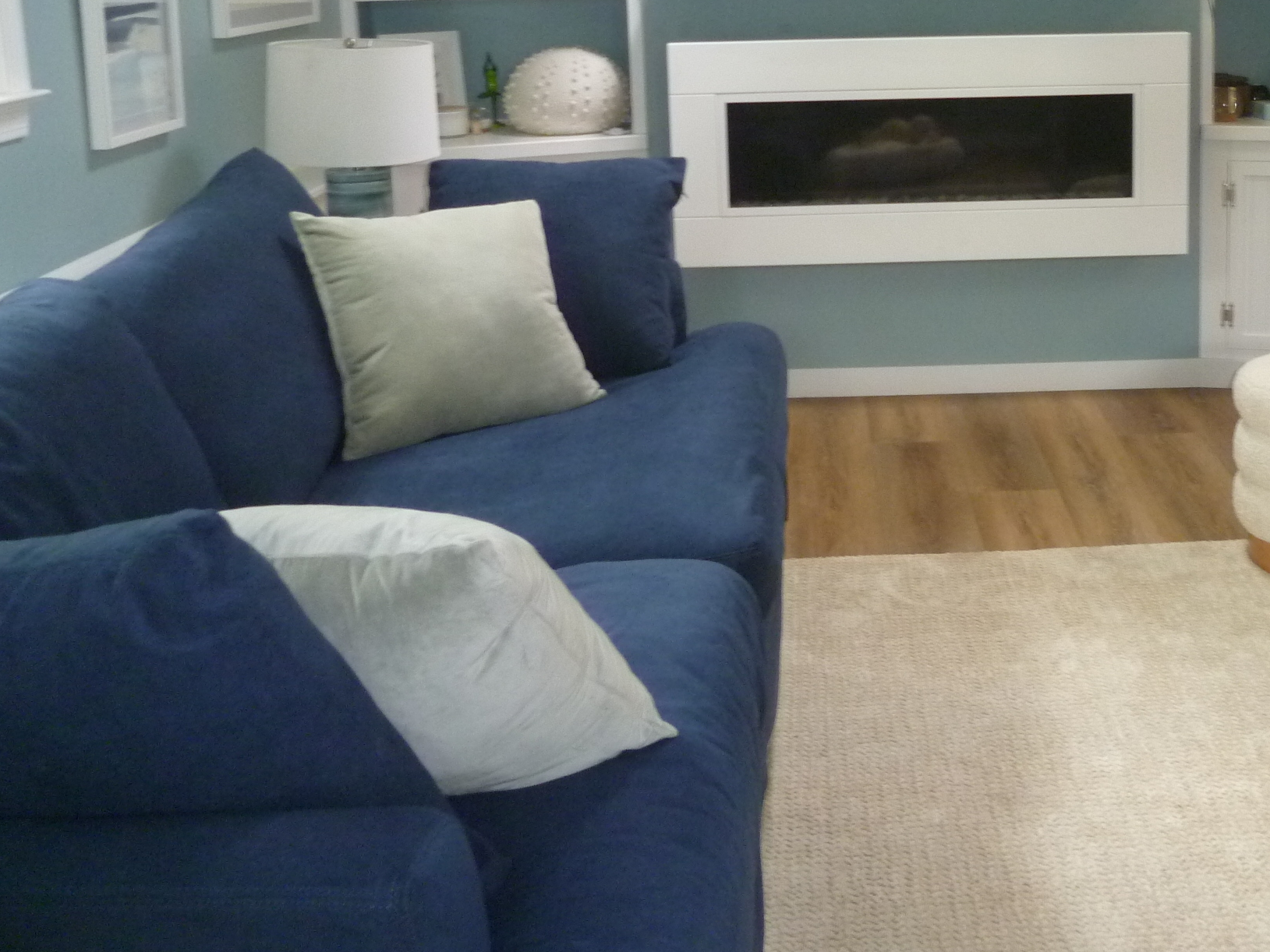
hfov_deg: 42.2
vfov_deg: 32.1
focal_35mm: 44
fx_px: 1614
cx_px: 882
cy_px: 213
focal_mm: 5
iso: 250
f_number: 2.8
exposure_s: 1/30
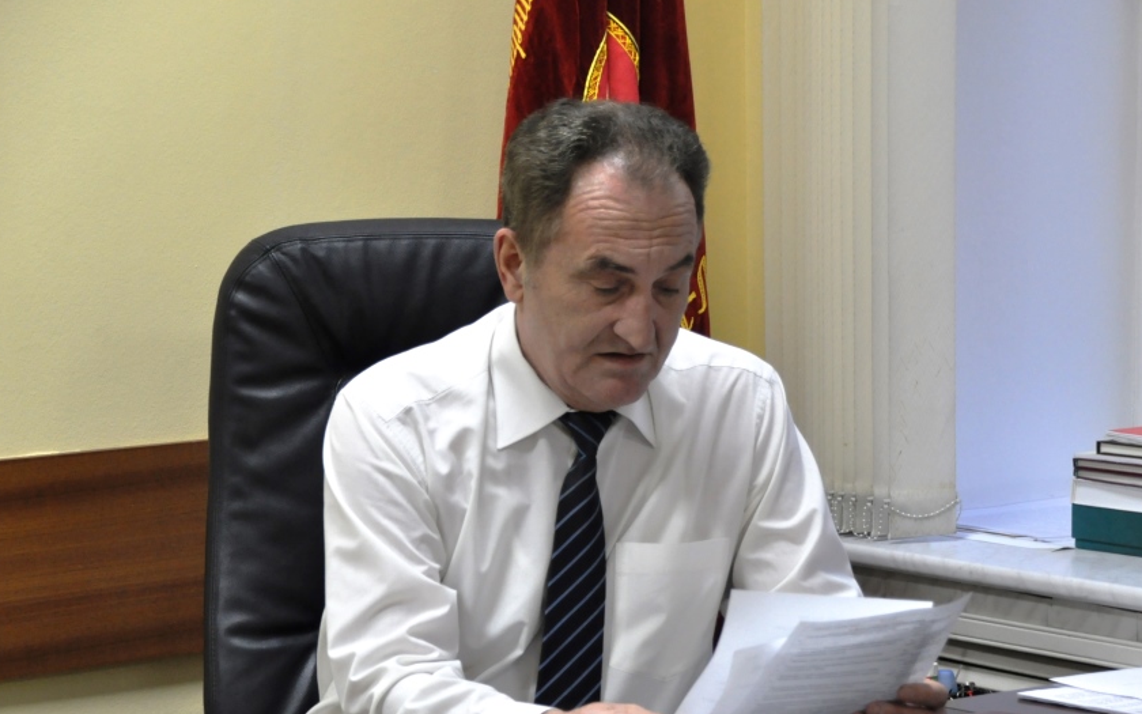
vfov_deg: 9.4
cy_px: 439
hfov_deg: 15.0
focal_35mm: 140
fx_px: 4345
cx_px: 635
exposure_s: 1/80
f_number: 5
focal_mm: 75
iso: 1000
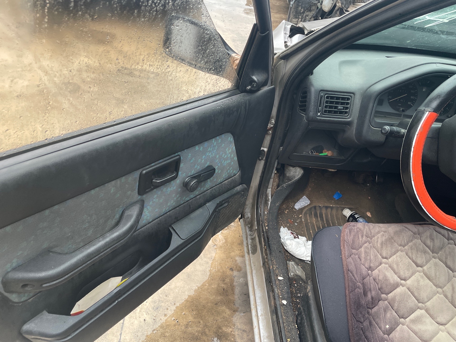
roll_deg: -8.0
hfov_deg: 67.3
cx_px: 228
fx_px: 343
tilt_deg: -40.8
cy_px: 171
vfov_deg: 53.1
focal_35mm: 26
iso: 125
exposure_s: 1/112
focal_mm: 4.2
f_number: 1.6
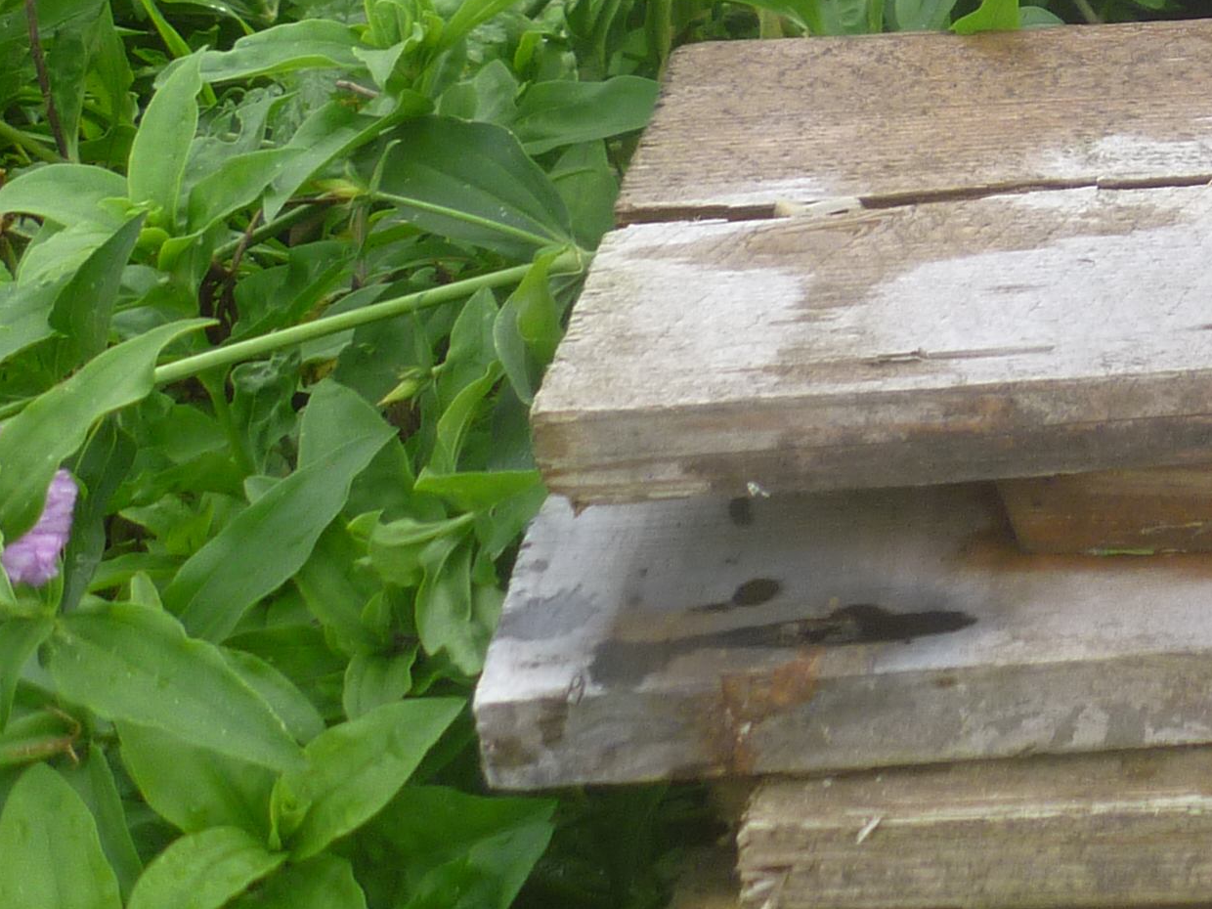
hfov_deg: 17.7
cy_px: -547
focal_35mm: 100
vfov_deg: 13.7
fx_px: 3501
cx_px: 1780
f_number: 2.8
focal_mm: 5.5
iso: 80
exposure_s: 1/100
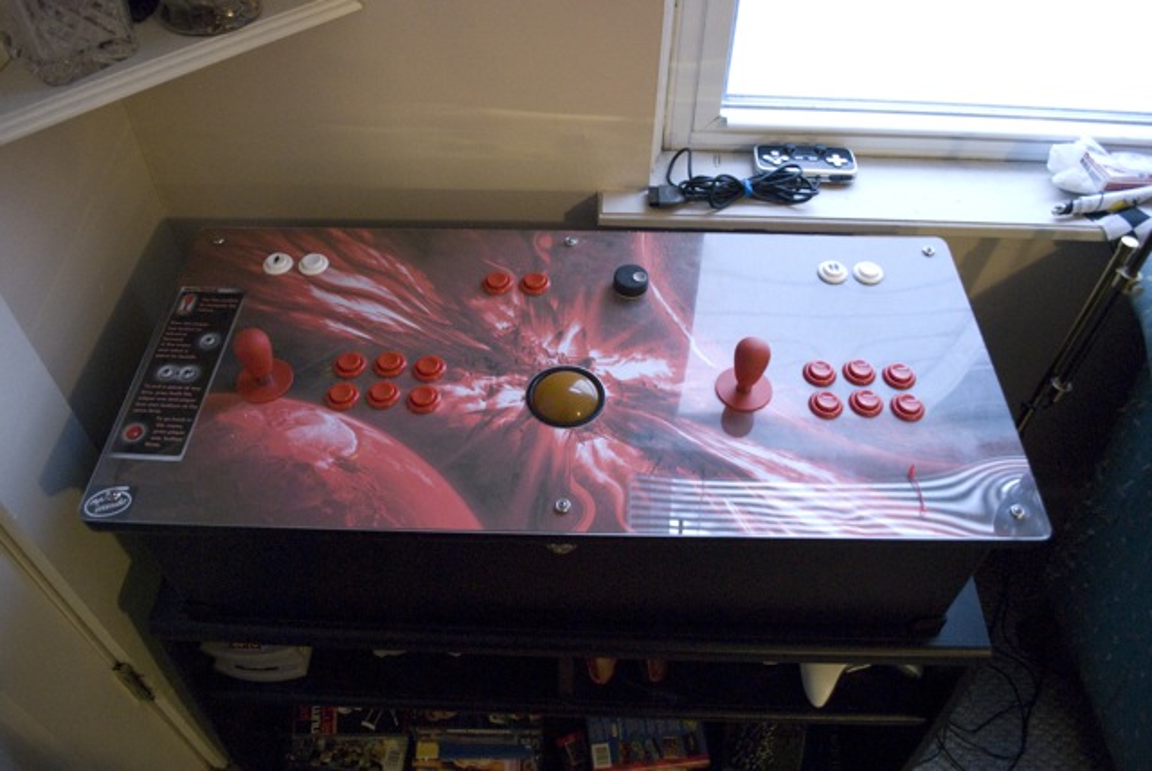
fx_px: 865
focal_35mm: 27
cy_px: 386
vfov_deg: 48.0
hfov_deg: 67.3
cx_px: 576
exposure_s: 1/15
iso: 1600
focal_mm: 18
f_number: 3.5
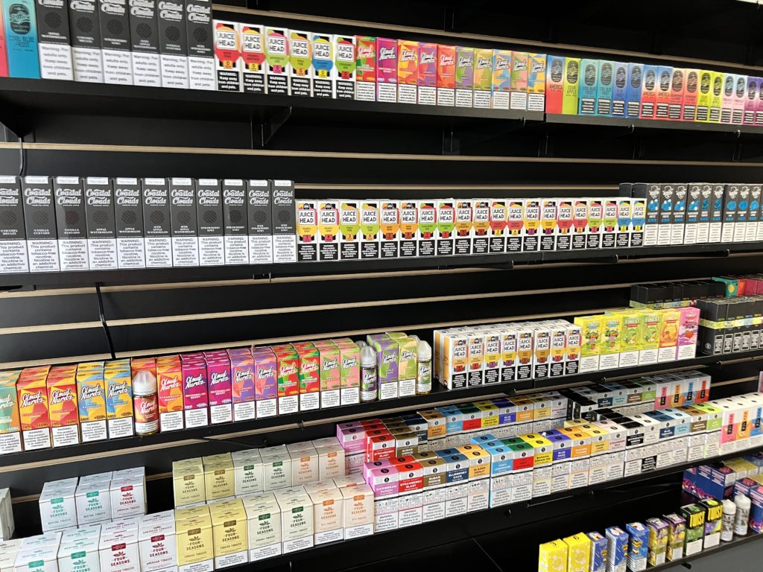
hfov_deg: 67.3
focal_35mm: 26
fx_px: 573
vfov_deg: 53.1
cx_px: 382
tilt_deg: -8.4
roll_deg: +3.0
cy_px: 286
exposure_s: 1/60
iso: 160
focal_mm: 5.7
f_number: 1.5
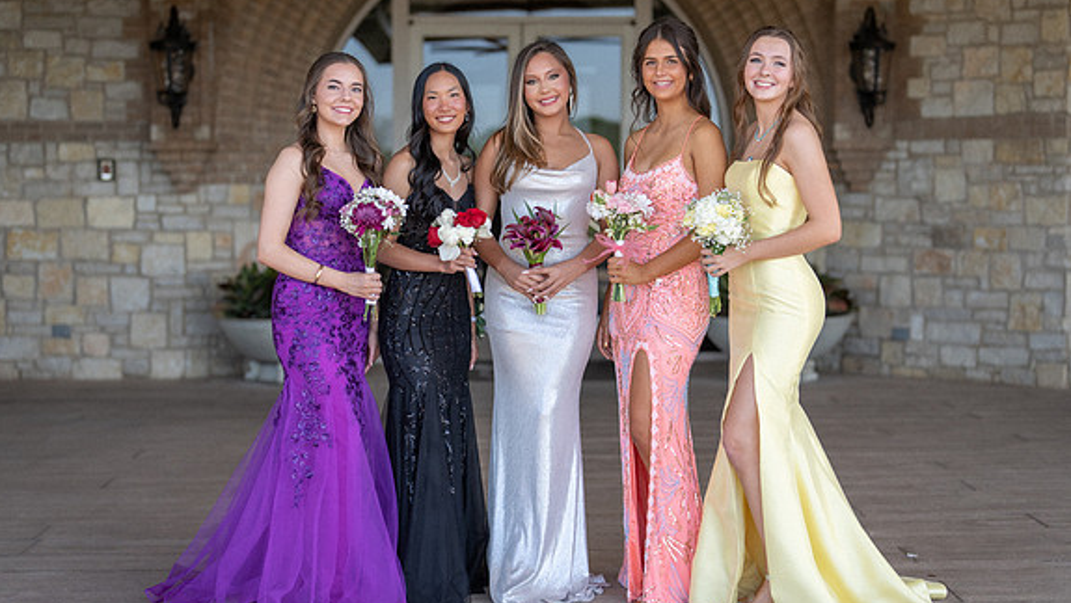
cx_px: 536
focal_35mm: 64
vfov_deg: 18.8
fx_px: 1818
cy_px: 305
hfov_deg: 32.8
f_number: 1.4
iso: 160
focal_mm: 50
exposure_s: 1/2000
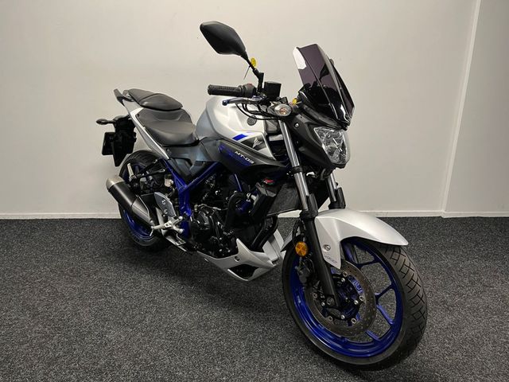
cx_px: 254
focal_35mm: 26
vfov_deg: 53.1
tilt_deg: -18.3
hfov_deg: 67.3
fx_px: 382
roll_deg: -0.1
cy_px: 191
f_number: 1.6
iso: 100
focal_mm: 5.1
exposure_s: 1/50
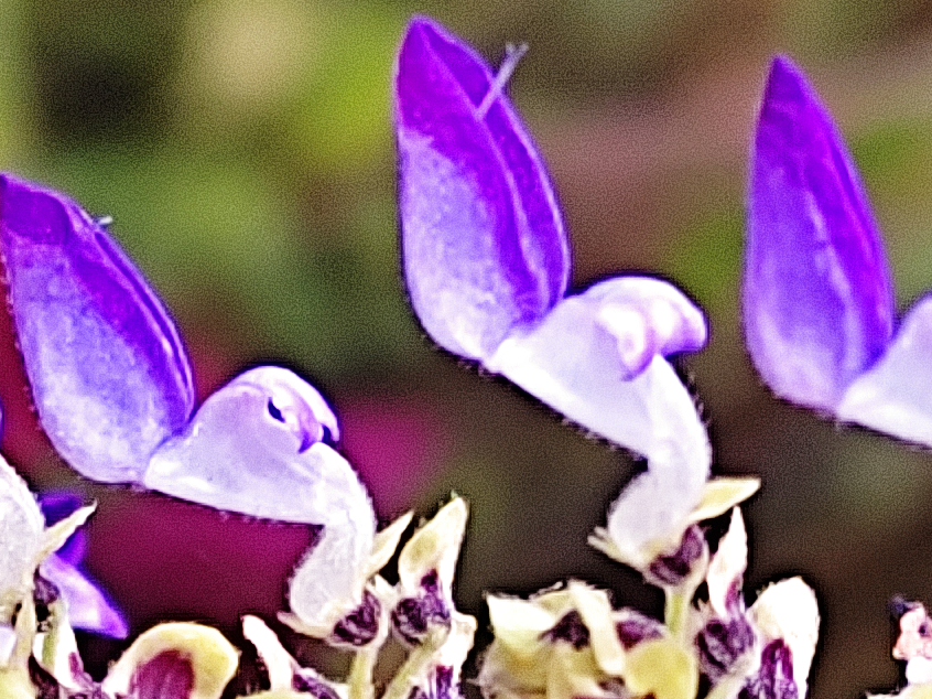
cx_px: 141
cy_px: 626
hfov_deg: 15.9
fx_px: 3311
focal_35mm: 123
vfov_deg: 12.0
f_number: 1.79
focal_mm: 4.74
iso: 100
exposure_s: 1/304
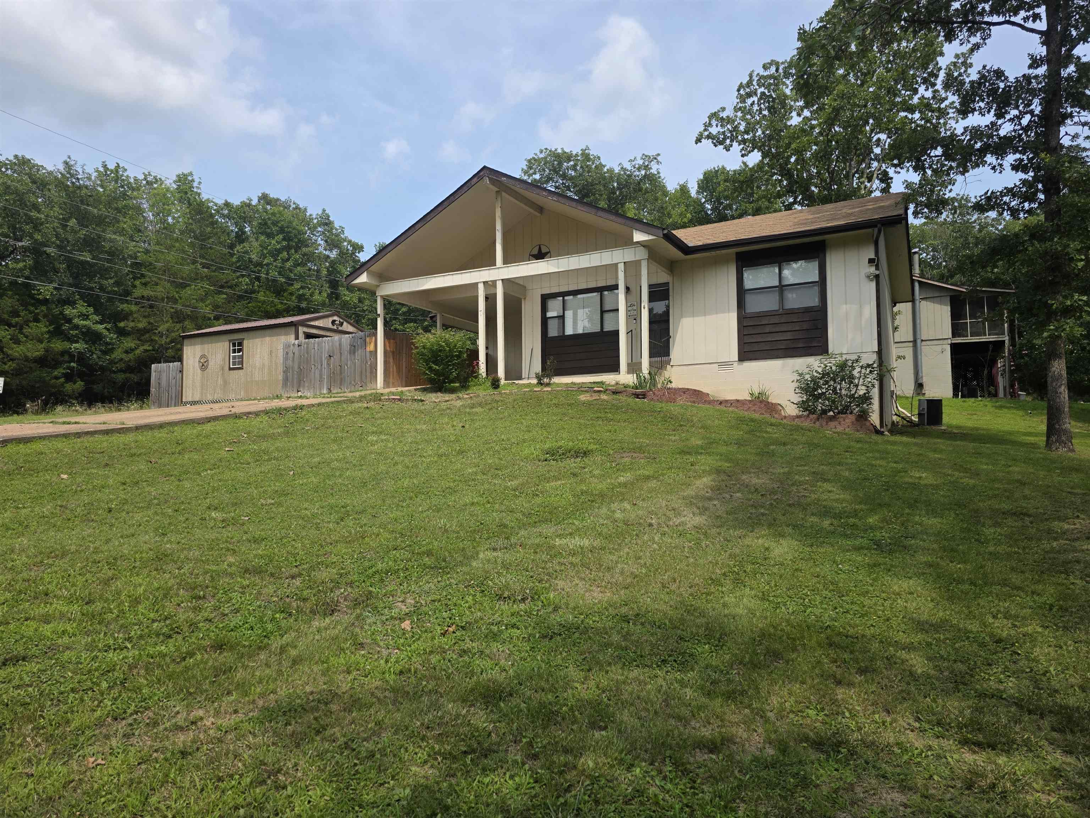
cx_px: 545
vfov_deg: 58.9
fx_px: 724
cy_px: 409
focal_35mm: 23
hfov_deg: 73.9
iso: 80
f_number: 1.7
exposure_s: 1/4434
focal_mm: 6.3
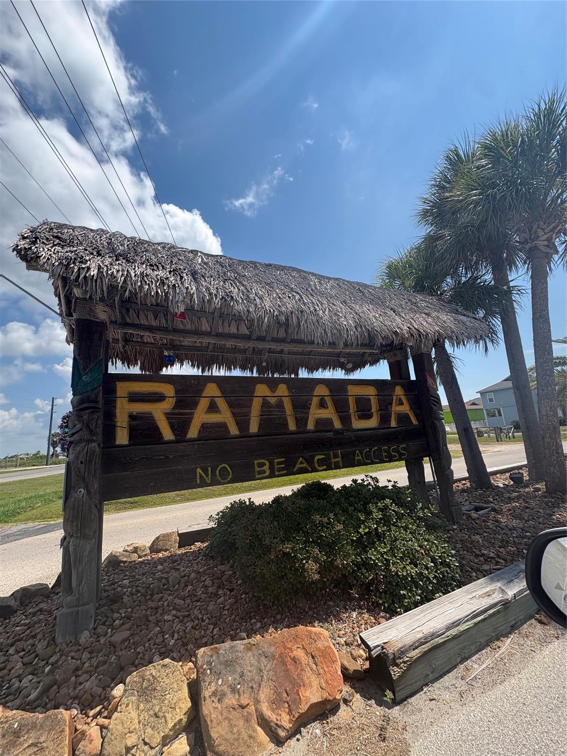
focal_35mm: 14
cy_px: 378
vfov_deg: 102.1
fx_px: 306
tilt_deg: +11.0
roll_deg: +4.1
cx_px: 284
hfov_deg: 85.7
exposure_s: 1/1832
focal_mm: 2.22
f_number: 2.2
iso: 50
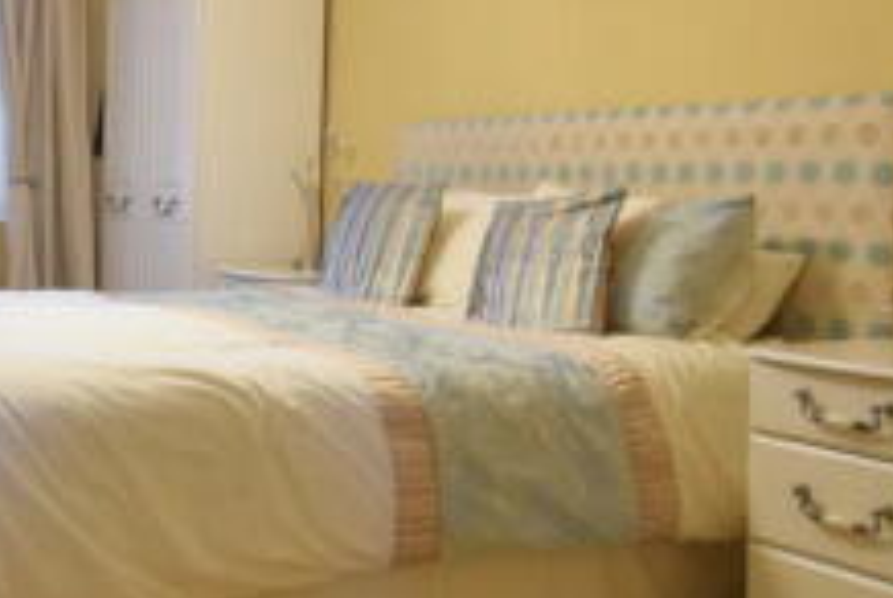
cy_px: 166
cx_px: 256
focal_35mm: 45
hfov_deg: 42.6
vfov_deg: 29.6
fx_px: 1118
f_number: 3.5
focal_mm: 10
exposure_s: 1/60
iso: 900
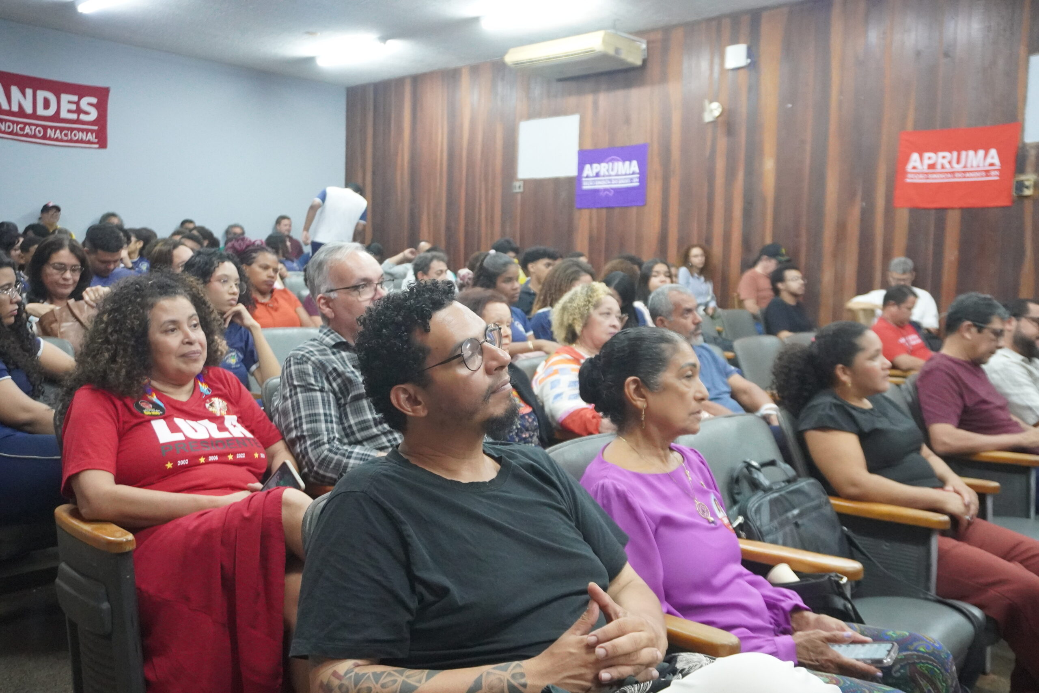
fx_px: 909
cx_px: 520
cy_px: 346
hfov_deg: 59.5
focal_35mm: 32
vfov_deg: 41.7
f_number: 4
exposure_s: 1/125
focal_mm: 21
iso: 6400
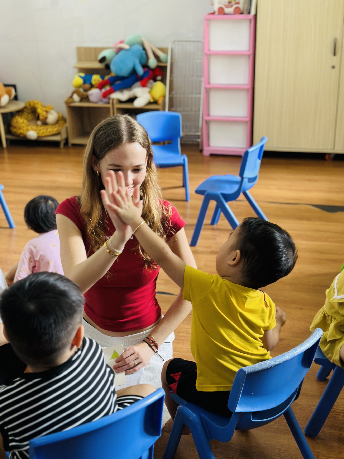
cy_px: 230
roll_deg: +1.8
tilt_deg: -23.8
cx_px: 172
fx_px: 636
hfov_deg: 30.3
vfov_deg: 39.7
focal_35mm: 48
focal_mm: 6.86
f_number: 1.78
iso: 160
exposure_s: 1/53
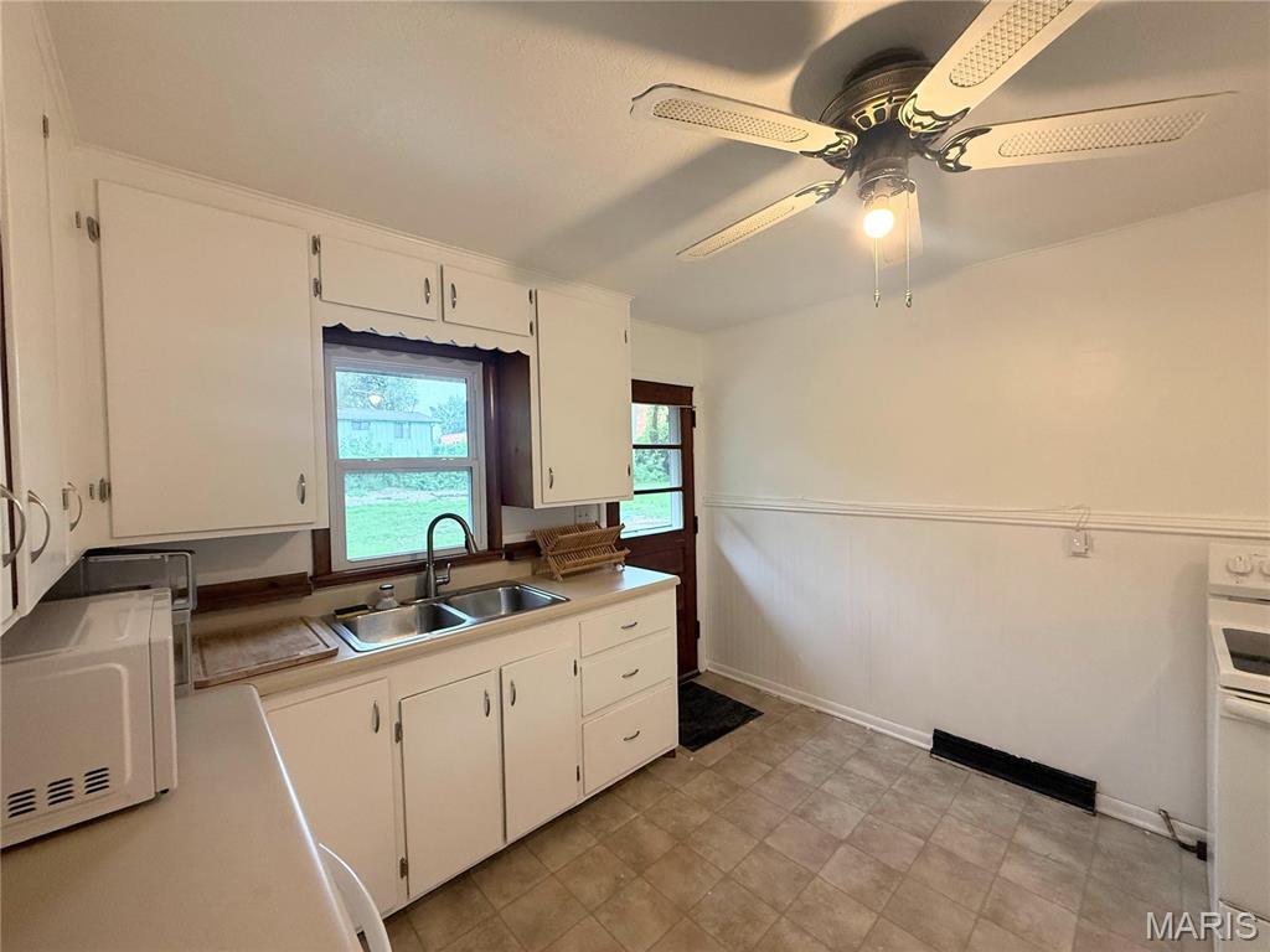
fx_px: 514
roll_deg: +1.4
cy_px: 476
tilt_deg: -1.2
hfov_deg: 102.1
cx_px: 635
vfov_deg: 85.7
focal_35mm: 14
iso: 400
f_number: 2.2
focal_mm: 2.22
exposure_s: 1/120
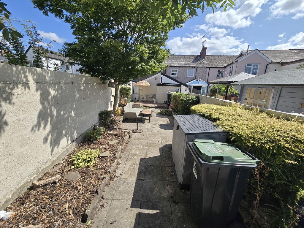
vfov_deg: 89.9
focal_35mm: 13
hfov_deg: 106.2
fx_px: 114
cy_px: 114
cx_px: 152
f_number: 2.2
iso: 50
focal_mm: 2.2
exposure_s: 1/2600
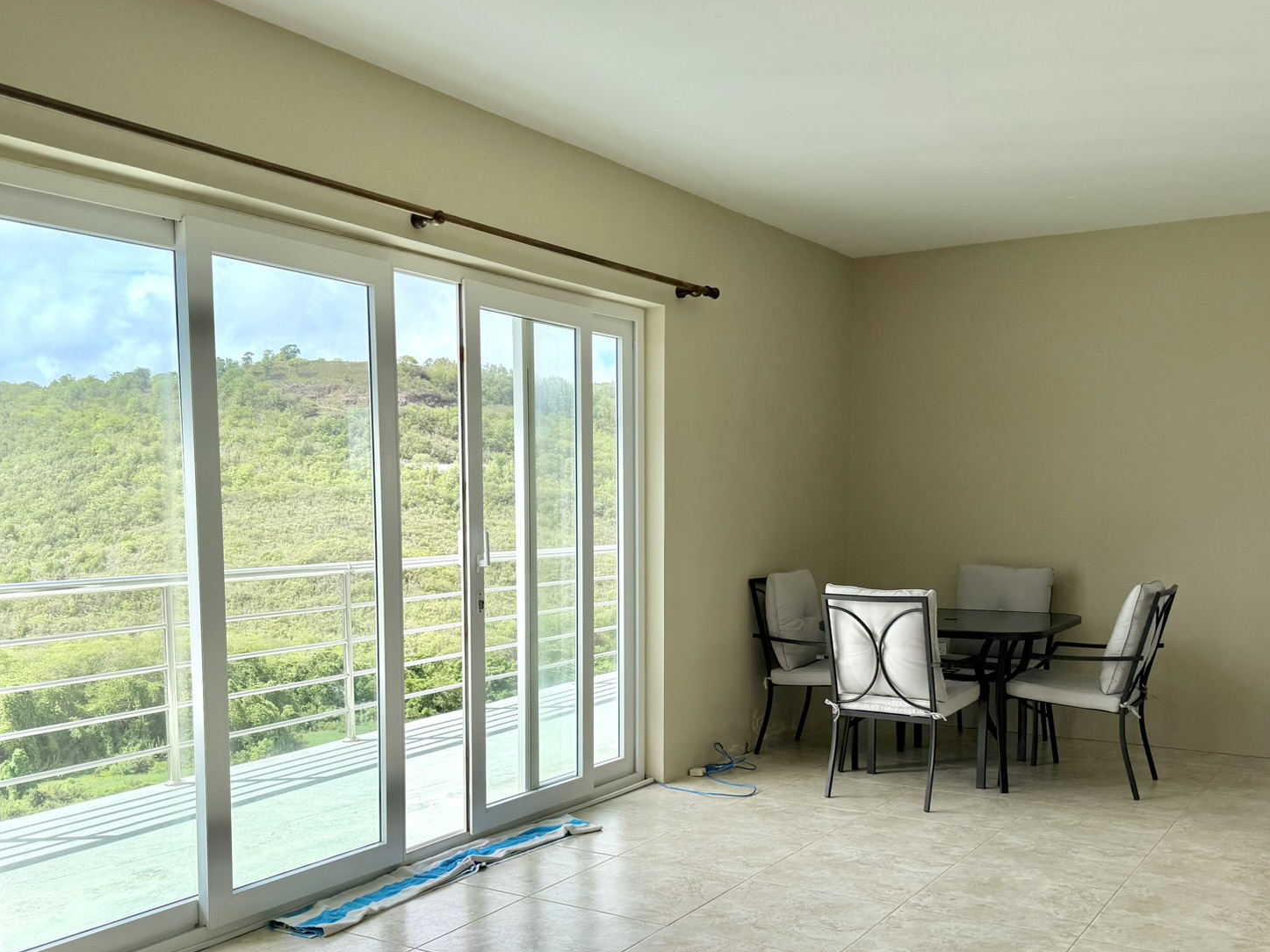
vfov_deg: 41.3
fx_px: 1247
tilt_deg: -6.1
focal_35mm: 34
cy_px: 624
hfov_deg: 54.0
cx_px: 631
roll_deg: +0.2
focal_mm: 6.76
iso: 80
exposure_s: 1/3279
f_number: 1.78
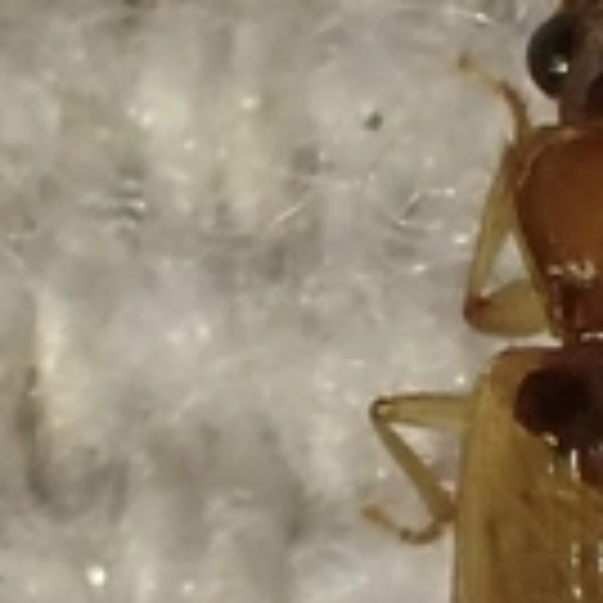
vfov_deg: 4.2
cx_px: 684
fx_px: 8317
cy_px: 484
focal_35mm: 422
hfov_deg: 4.1
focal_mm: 18
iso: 200
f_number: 6.3
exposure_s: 1/400
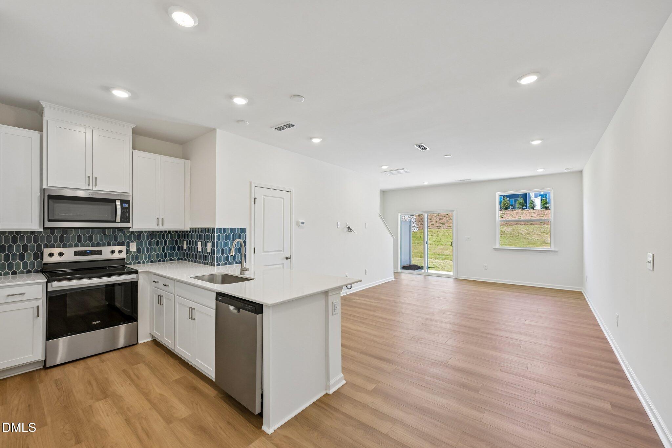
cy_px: 224
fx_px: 261
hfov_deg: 104.3
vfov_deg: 81.2
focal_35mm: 14
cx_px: 336
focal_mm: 14
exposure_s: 1/40
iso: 110
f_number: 8
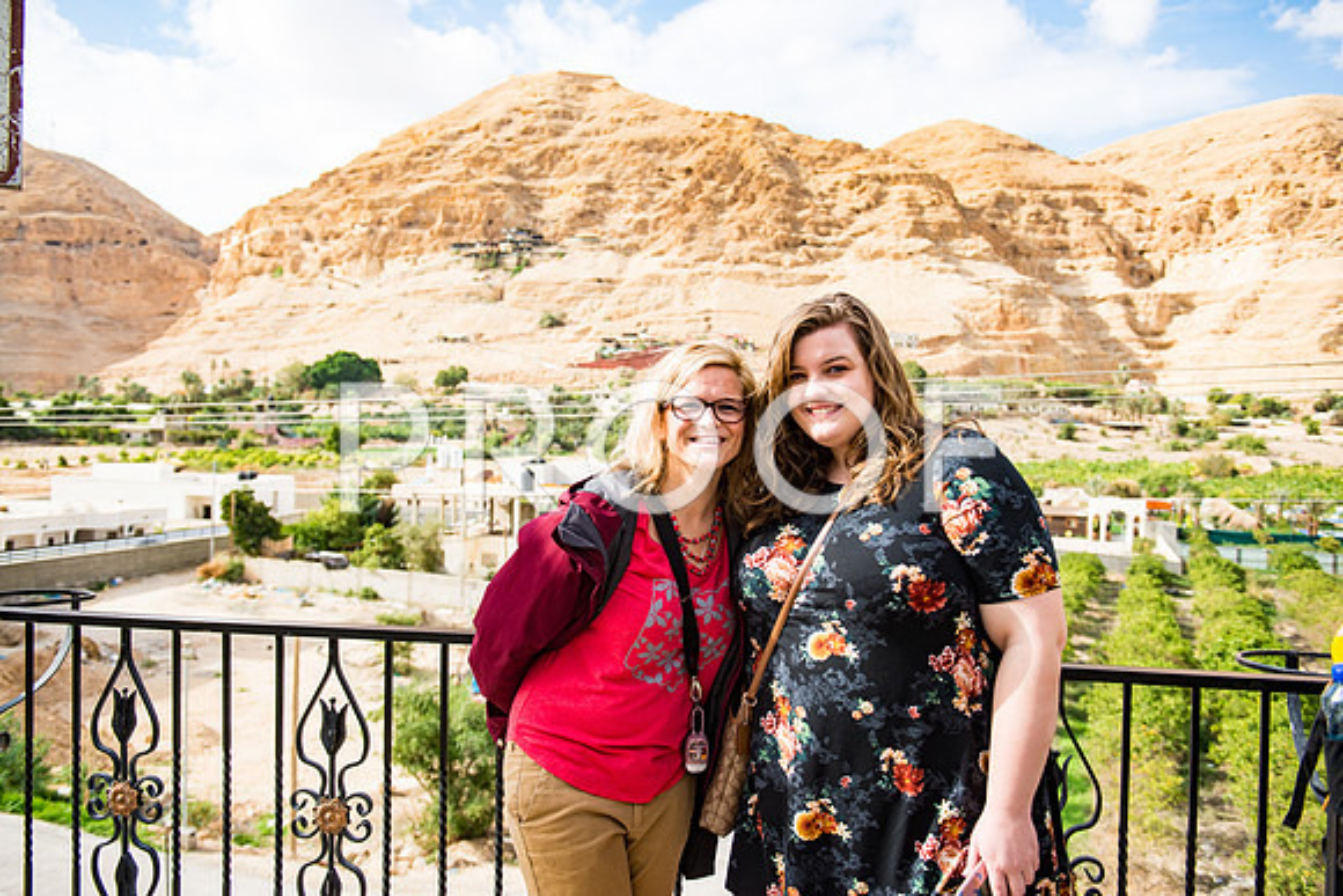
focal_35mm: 29
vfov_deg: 45.0
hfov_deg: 63.6
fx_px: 1082
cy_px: 448
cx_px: 672
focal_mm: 29
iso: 200
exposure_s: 1/2500
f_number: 2.8
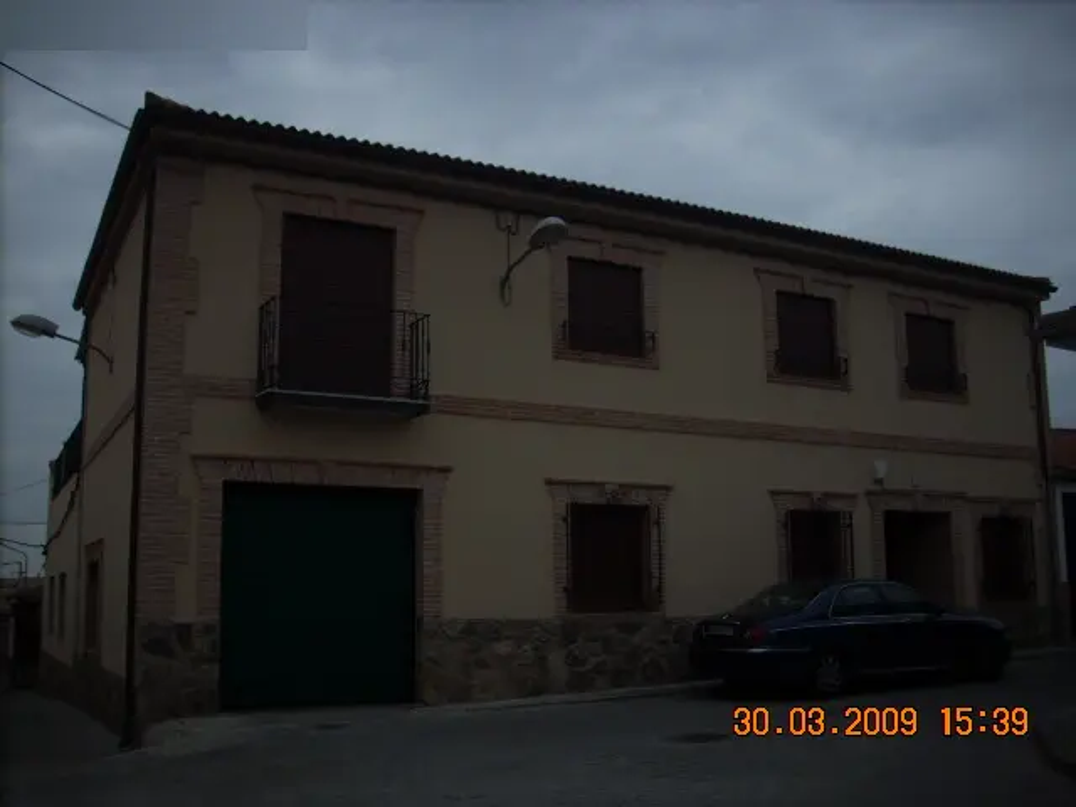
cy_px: 404
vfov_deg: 38.7
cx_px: 538
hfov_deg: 50.1
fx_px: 1150
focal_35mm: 37
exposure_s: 1/805
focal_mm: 6.2
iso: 64
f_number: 5.6
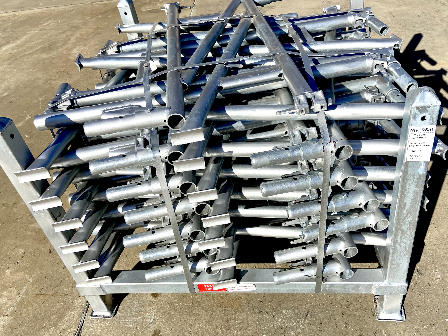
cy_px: 168
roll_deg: +4.3
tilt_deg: -38.8
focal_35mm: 26
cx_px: 224
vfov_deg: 53.1
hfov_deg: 67.3
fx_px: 336
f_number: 1.8
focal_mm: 4.25
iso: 32
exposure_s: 1/4808
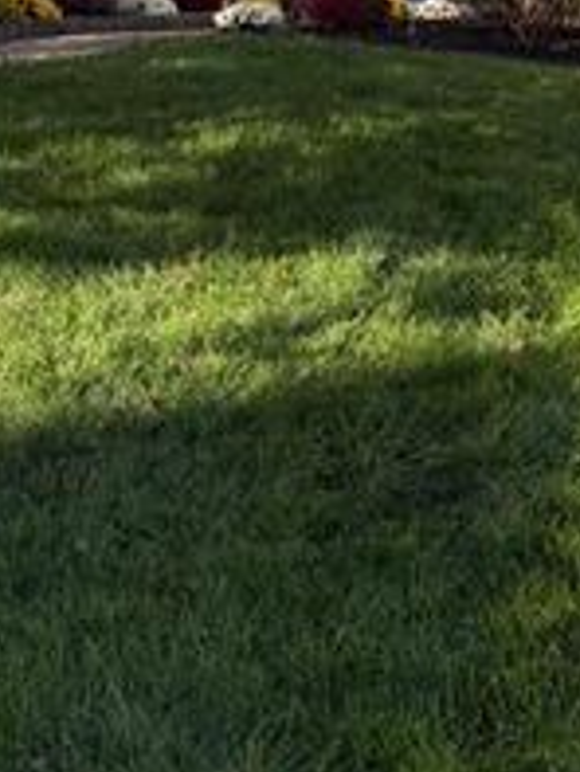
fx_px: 1964
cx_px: 517
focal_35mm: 88
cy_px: -80
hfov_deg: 16.6
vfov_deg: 21.1
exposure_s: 1/2012
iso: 64
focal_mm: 5.96
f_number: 1.6
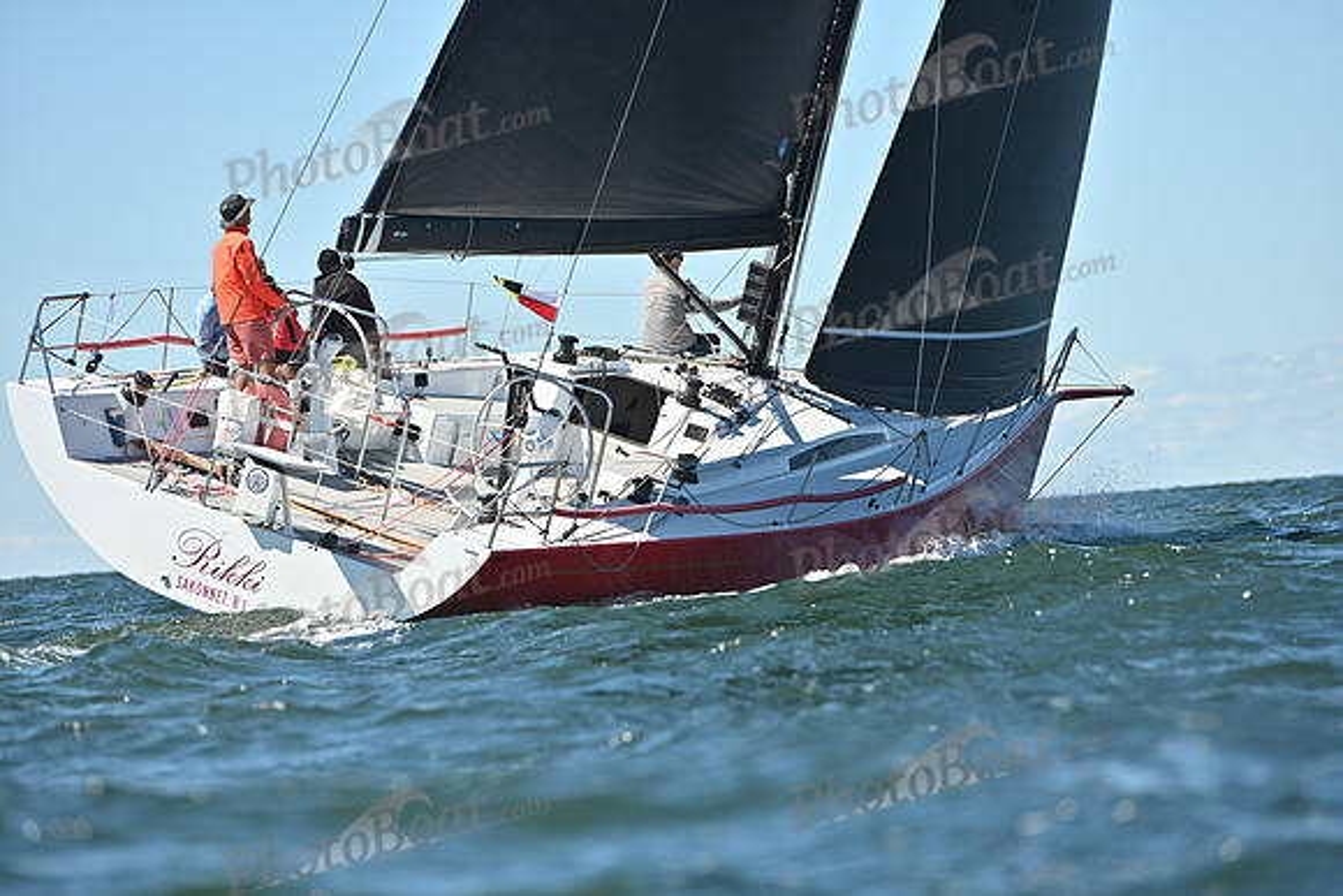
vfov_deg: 6.9
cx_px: 672
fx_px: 7463
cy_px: 448
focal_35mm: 200
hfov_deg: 10.3
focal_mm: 200
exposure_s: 1/2500
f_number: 5
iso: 320
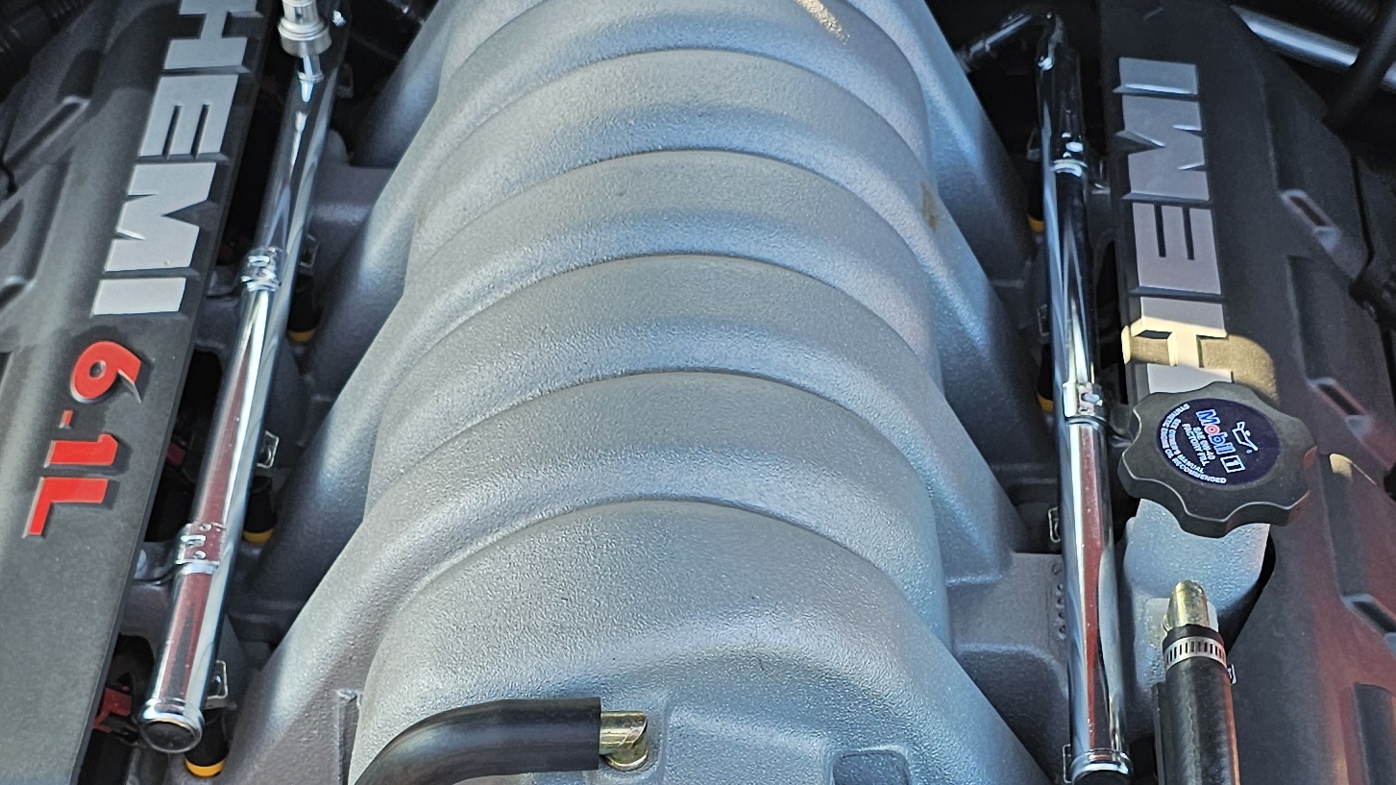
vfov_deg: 17.3
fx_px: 2554
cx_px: 873
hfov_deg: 30.4
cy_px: 653
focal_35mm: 69
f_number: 1.7
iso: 32
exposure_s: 1/180
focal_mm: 6.3
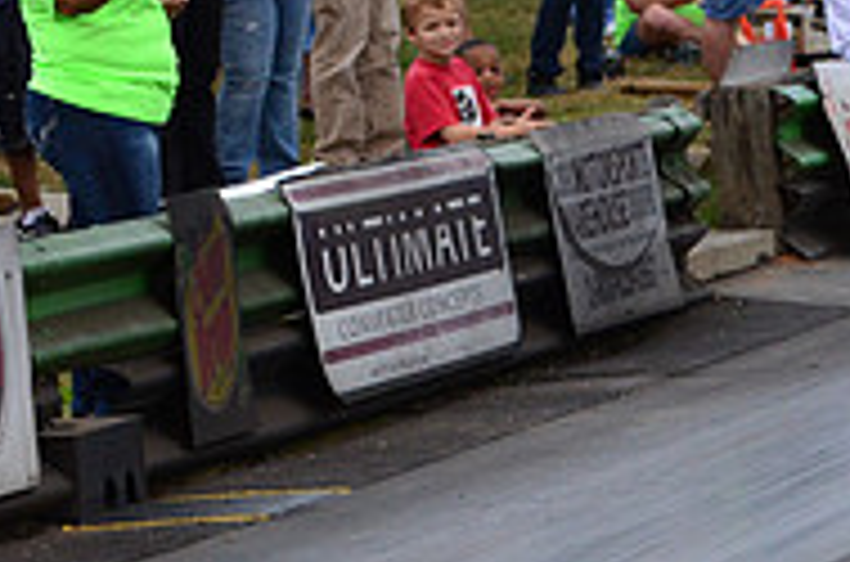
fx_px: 9327
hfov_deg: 5.2
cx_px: 1115
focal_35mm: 396
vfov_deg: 3.4
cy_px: 818
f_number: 9
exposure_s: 1/1250
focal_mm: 86
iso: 1000
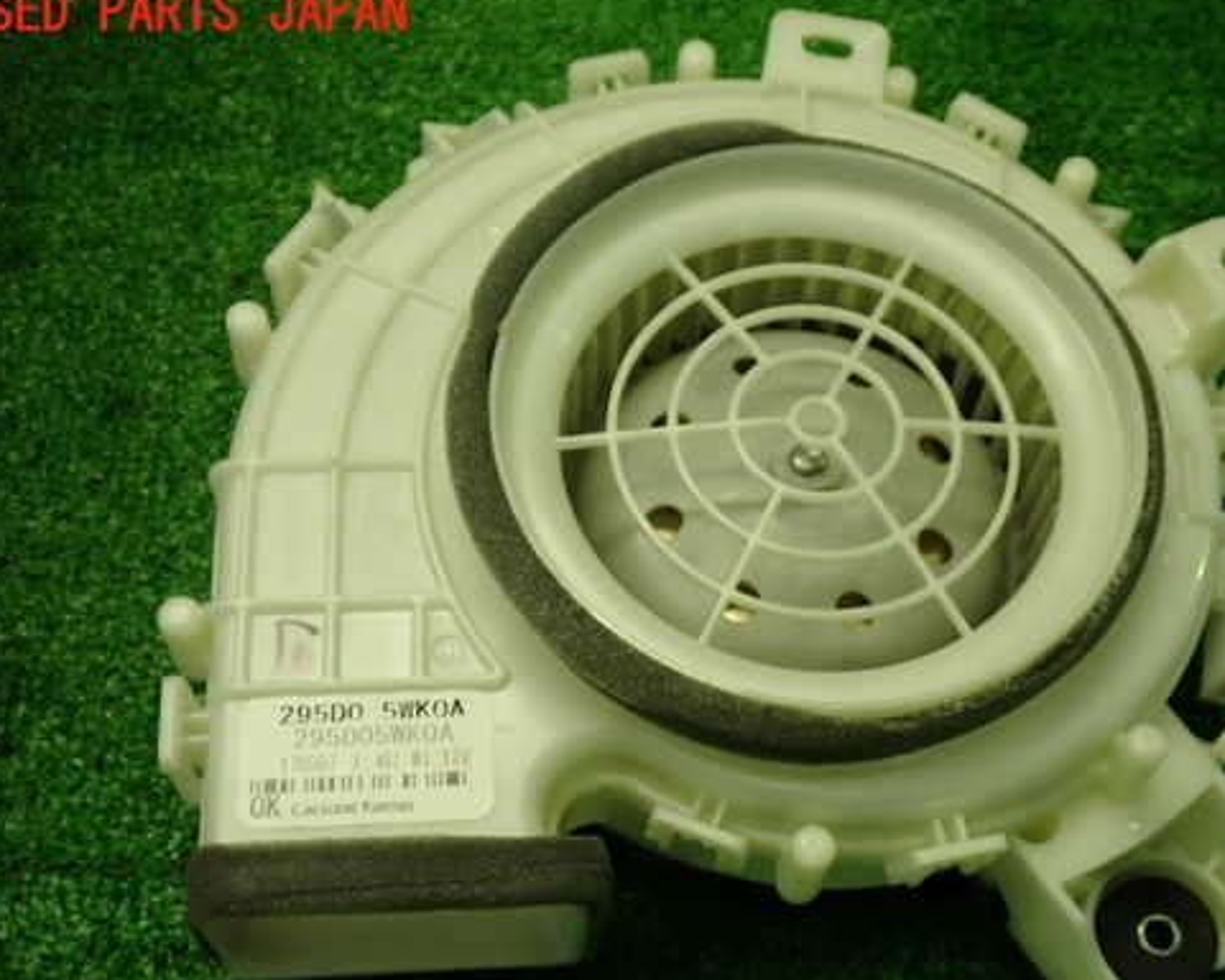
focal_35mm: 50
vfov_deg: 30.2
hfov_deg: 37.2
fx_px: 1813
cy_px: 556
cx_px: 709
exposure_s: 1/60
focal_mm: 7.31
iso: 200
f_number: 2.8
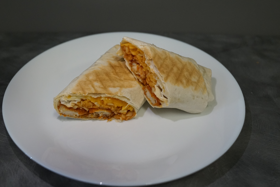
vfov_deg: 36.9
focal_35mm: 36
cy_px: 94
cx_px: 140
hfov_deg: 53.1
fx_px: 280
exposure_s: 1/800
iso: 4000
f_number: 3.5
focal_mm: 24
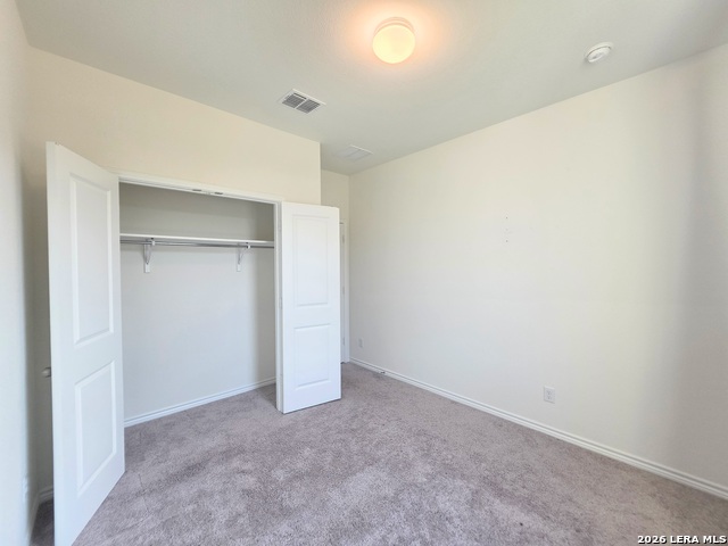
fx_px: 273
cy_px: 273
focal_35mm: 13
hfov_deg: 106.2
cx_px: 364
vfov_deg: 89.9
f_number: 1.9
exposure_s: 1/120
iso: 80
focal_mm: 2.2
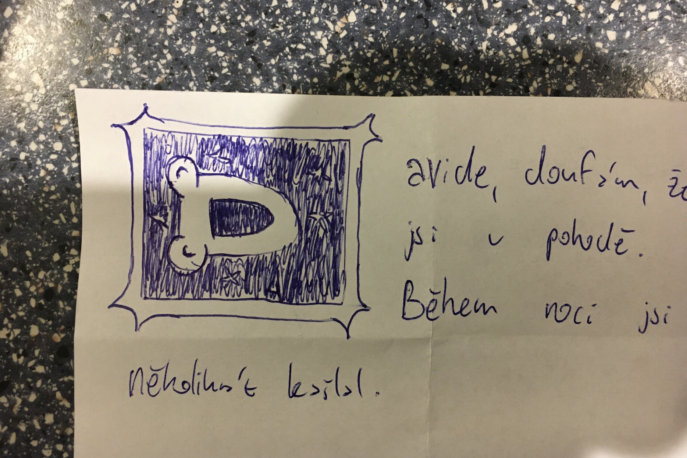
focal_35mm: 31
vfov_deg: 42.3
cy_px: 219
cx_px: 342
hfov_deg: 60.3
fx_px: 591
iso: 160
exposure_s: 1/33
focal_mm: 4.15
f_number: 2.2
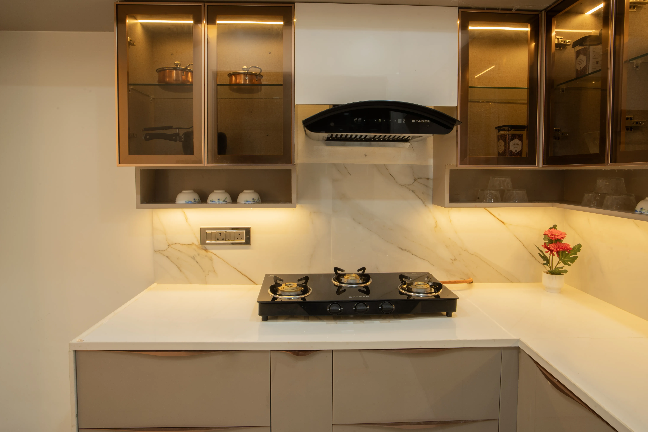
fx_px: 378
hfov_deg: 81.2
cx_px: 337
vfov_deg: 59.3
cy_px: 190
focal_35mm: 21
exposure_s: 2
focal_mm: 18
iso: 100
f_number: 22
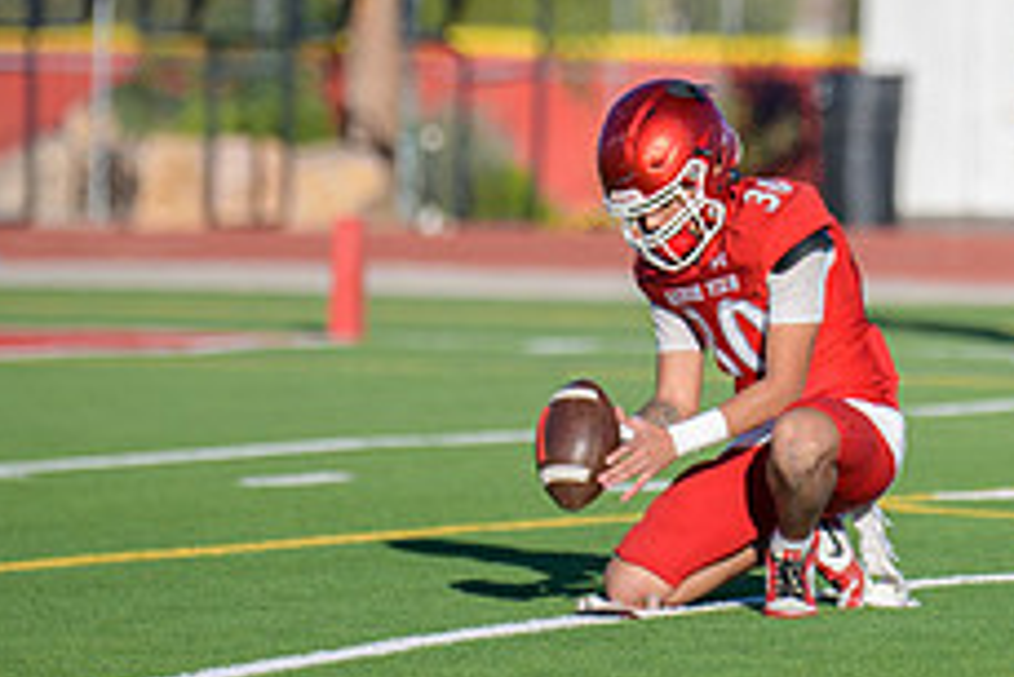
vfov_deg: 2.5
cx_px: 1018
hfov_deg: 3.7
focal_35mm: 556
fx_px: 15670
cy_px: 131
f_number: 2.8
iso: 400
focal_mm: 220
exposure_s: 1/6400
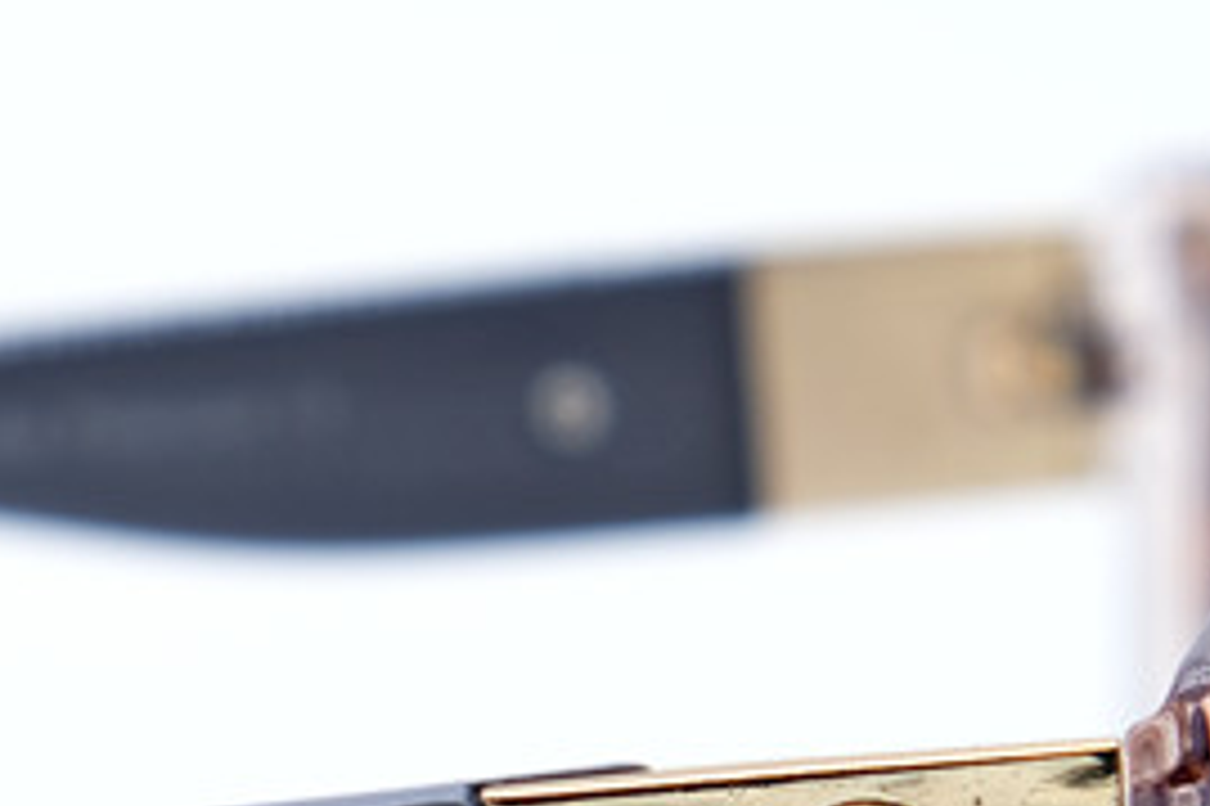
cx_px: -252
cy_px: 1013
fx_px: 10379
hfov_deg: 6.6
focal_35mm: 309
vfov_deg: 4.4
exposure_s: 1/160
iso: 160
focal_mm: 55
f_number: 5.6
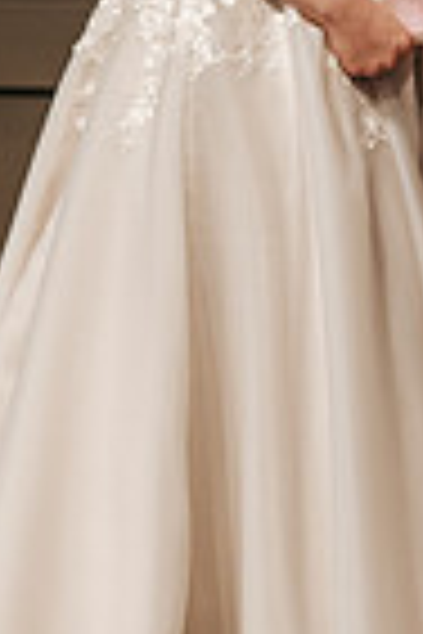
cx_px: 388
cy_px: -200
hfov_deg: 2.4
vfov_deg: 3.5
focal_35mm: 582
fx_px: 10257
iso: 1000
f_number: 4
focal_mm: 120
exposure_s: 1/200
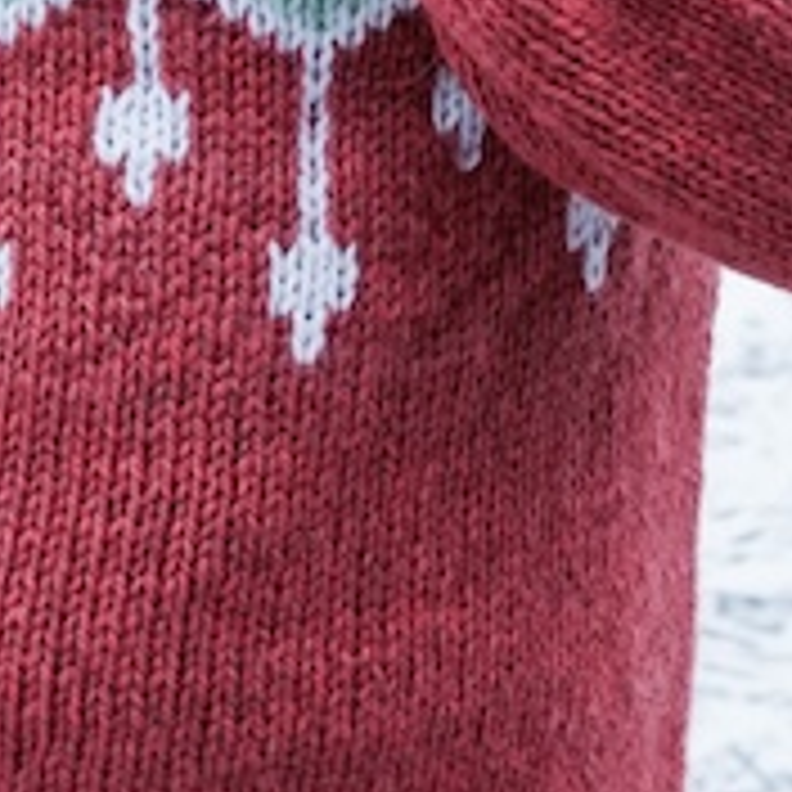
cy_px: -454
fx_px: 4308
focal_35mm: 166
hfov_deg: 10.4
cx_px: 79
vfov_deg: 10.1
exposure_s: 1/320
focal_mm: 34.5
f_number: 5.6
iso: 5000
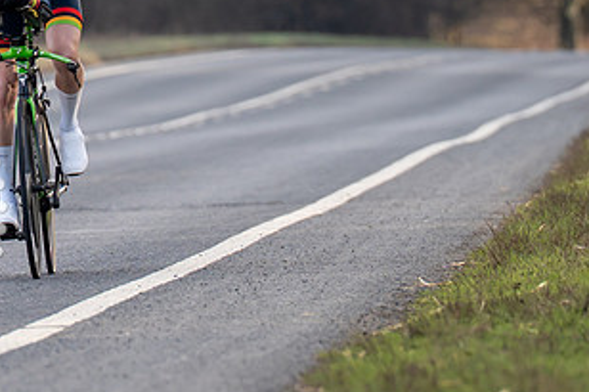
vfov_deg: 1.7
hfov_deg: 2.5
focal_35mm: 829
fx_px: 13556
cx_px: 2
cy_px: 51
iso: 320
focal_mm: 200
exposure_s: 1/800
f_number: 4
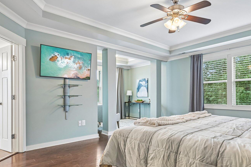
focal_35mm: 22
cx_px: 124
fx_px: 153
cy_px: 98
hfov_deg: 78.6
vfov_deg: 56.9
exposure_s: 1/5
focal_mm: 14
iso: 400
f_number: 8
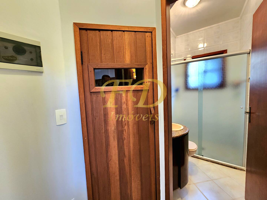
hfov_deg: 106.2
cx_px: 134
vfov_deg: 89.9
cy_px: 100
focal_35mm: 13
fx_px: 100
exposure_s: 1/30
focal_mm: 2.2
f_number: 2.2
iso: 320
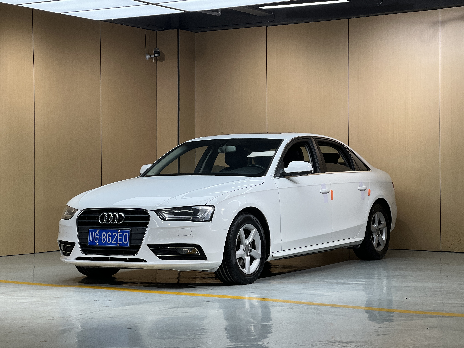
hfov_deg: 25.3
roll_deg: +0.3
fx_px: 1032
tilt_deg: +0.5
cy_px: 174
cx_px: 232
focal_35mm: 77
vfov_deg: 19.1
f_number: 2.8
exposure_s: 1/100
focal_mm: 9
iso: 50
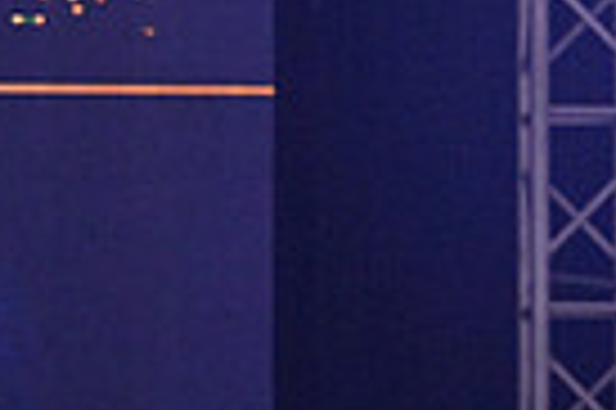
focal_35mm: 500
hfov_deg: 4.1
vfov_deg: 2.7
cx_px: -342
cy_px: 583
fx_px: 8545
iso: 2500
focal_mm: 118
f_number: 4
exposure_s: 1/500
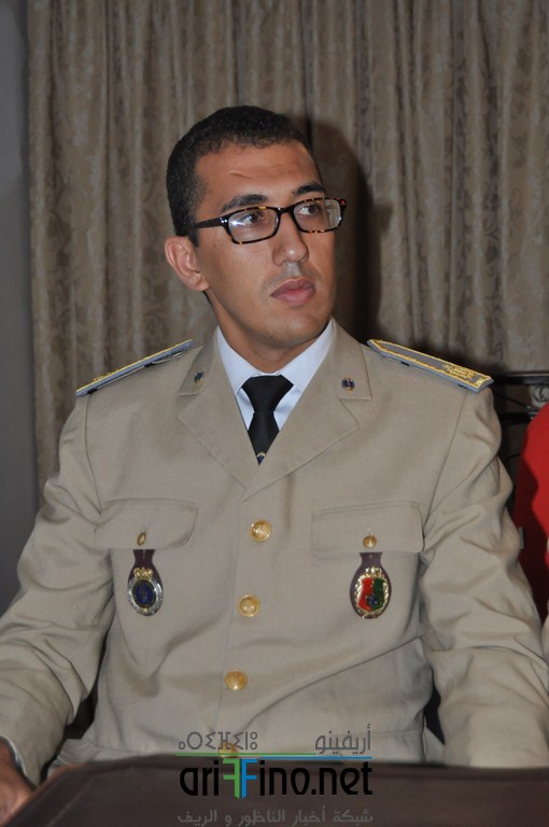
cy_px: 414
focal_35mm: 72
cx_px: 274
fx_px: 1651
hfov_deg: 18.9
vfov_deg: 28.1
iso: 800
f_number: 5.3
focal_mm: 48
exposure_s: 1/60
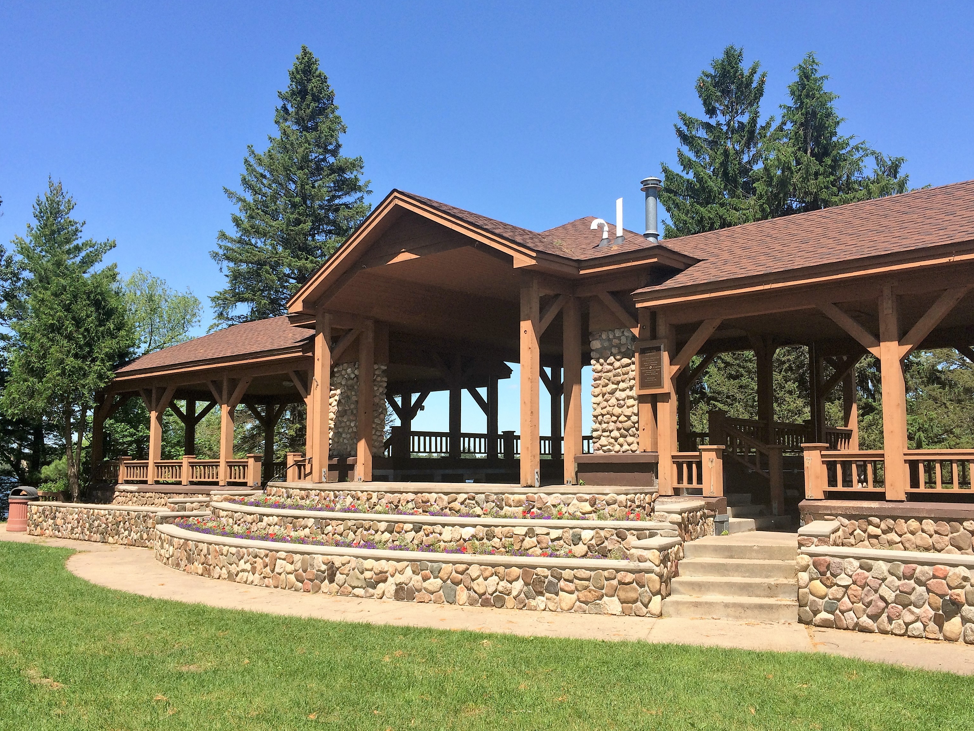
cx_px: 514
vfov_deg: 45.4
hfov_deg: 58.3
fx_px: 872
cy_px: 381
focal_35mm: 31
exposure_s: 1/1414
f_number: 2.2
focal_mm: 4.15
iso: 32
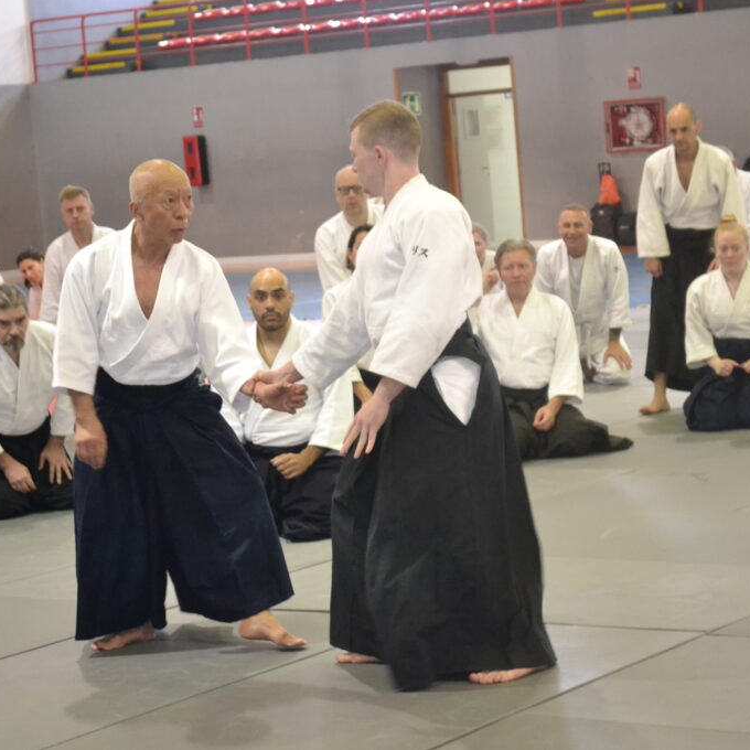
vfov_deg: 16.5
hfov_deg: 16.5
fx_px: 2590
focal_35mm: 106
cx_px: 428
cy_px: 374
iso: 2800
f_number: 5.6
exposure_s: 1/60
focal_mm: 55
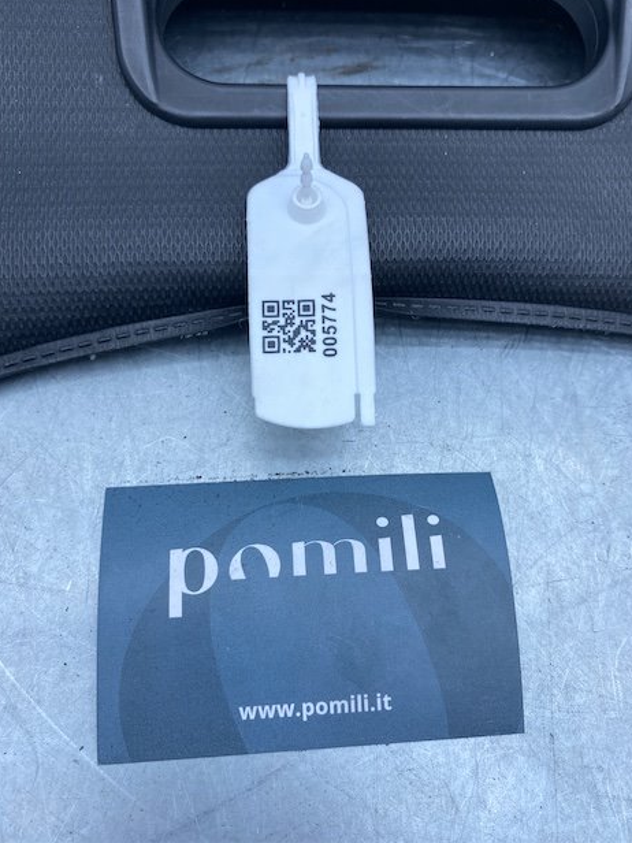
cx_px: 320
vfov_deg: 65.3
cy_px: 406
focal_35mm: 27
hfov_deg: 51.4
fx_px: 657
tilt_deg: -73.0
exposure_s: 1/827
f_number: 1.8
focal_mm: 4.25
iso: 32
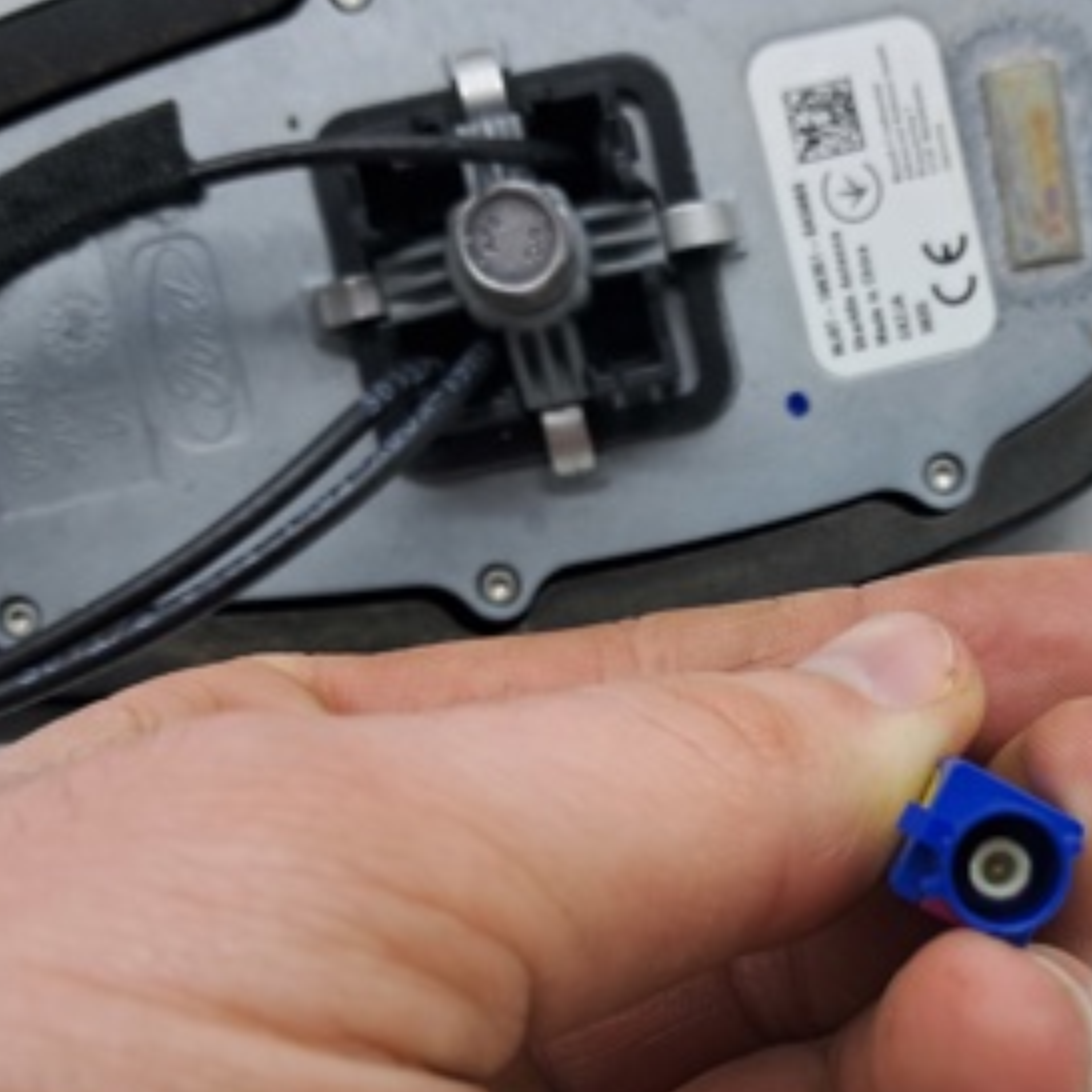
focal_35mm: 56
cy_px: 762
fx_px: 1999
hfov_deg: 29.9
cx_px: 872
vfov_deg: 30.2
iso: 50
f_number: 1.8
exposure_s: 1/50
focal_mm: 4
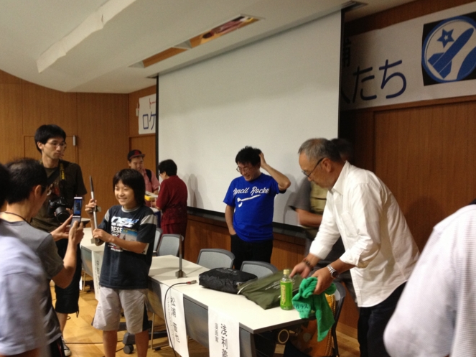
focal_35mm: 38
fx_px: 522
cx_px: 230
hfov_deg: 49.0
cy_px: 180
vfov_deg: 37.7
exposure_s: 1/20
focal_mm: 4.28
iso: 200
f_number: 2.4
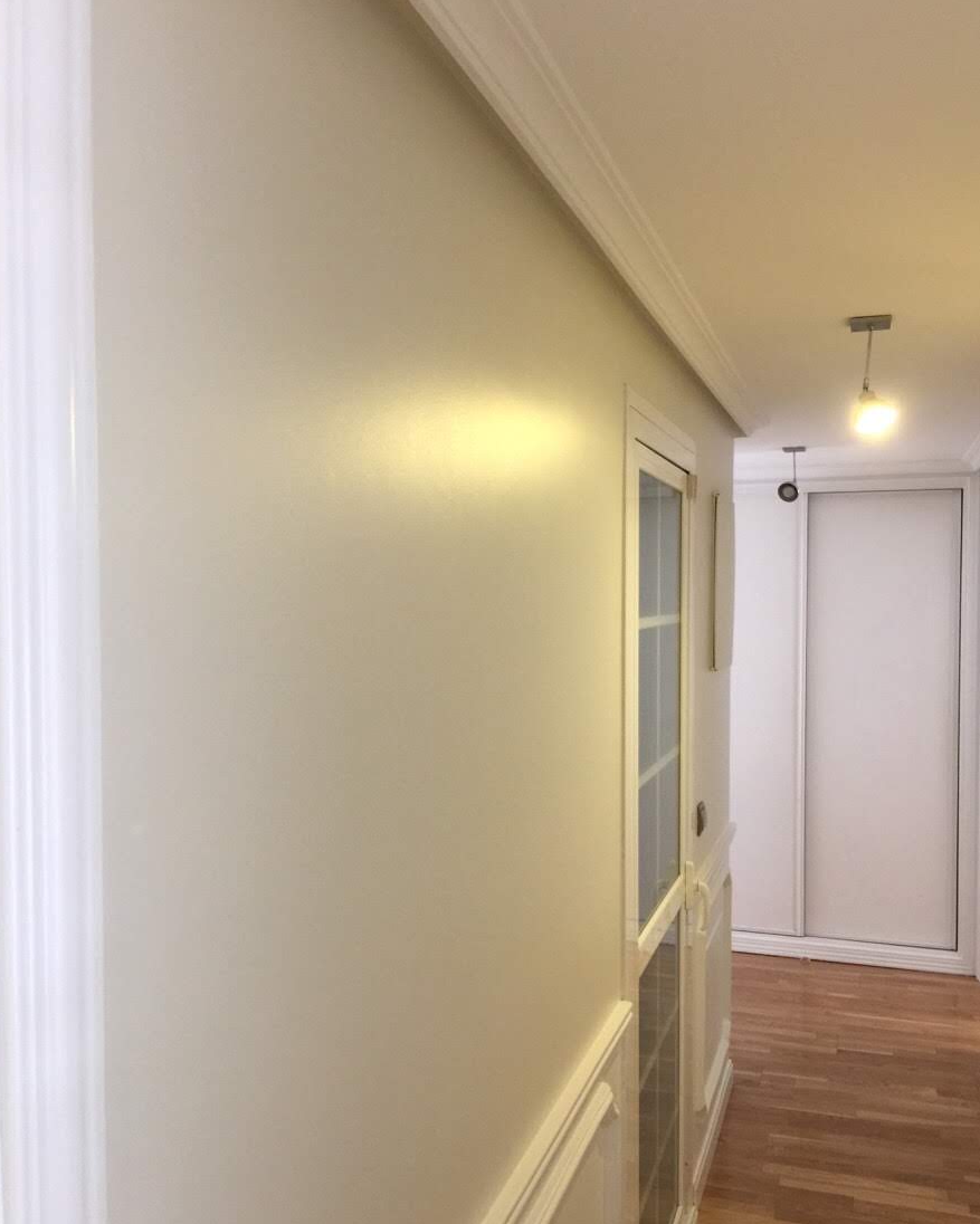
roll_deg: -0.4
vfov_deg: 57.1
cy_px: 647
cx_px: 489
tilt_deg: -0.9
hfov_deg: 47.1
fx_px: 1124
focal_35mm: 31
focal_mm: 4.15
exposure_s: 1/17
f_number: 2.2
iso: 80
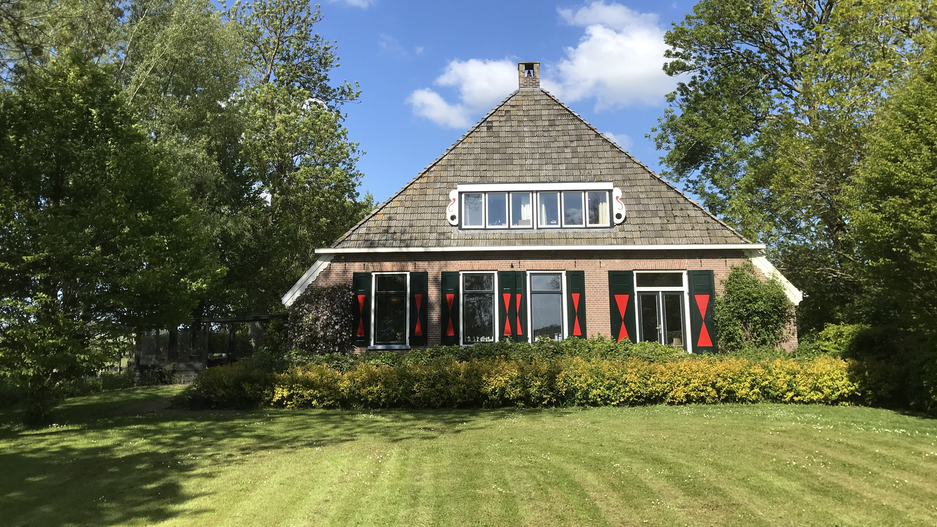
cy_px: 196
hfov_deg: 62.6
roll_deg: -0.5
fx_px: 770
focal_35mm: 31
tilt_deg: +9.7
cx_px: 474
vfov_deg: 37.5
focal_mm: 3.99
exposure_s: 1/1808
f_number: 1.8
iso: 20
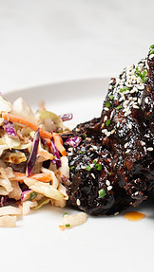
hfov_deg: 9.9
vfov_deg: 17.7
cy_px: 113
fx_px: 876
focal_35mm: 121
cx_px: 165
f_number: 5.6
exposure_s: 1/250
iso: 250
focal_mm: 50
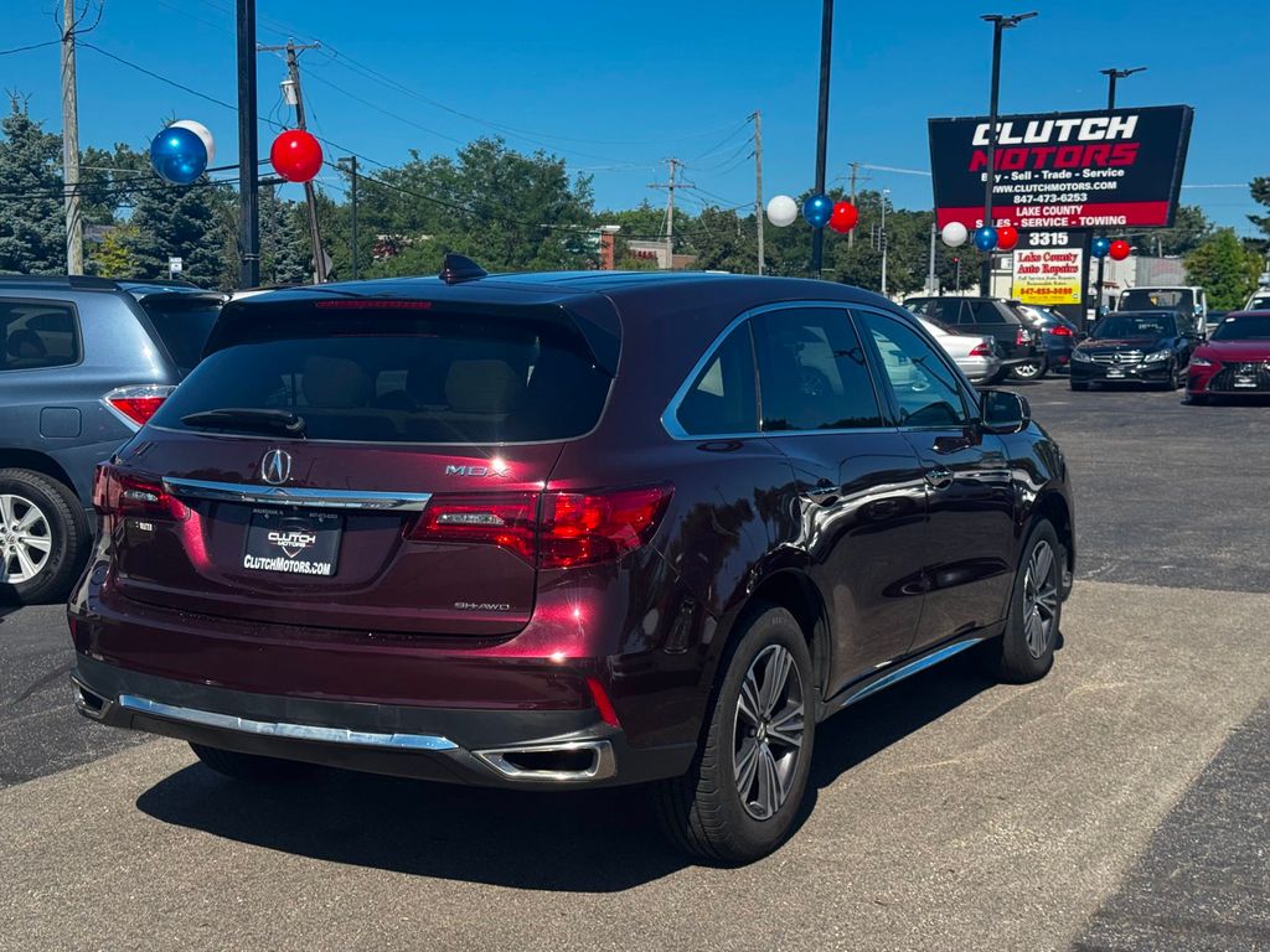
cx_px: 635
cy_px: 476
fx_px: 1761
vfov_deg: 30.3
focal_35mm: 48
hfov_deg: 39.7
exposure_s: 1/3096
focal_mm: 6.76
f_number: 1.78
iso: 64
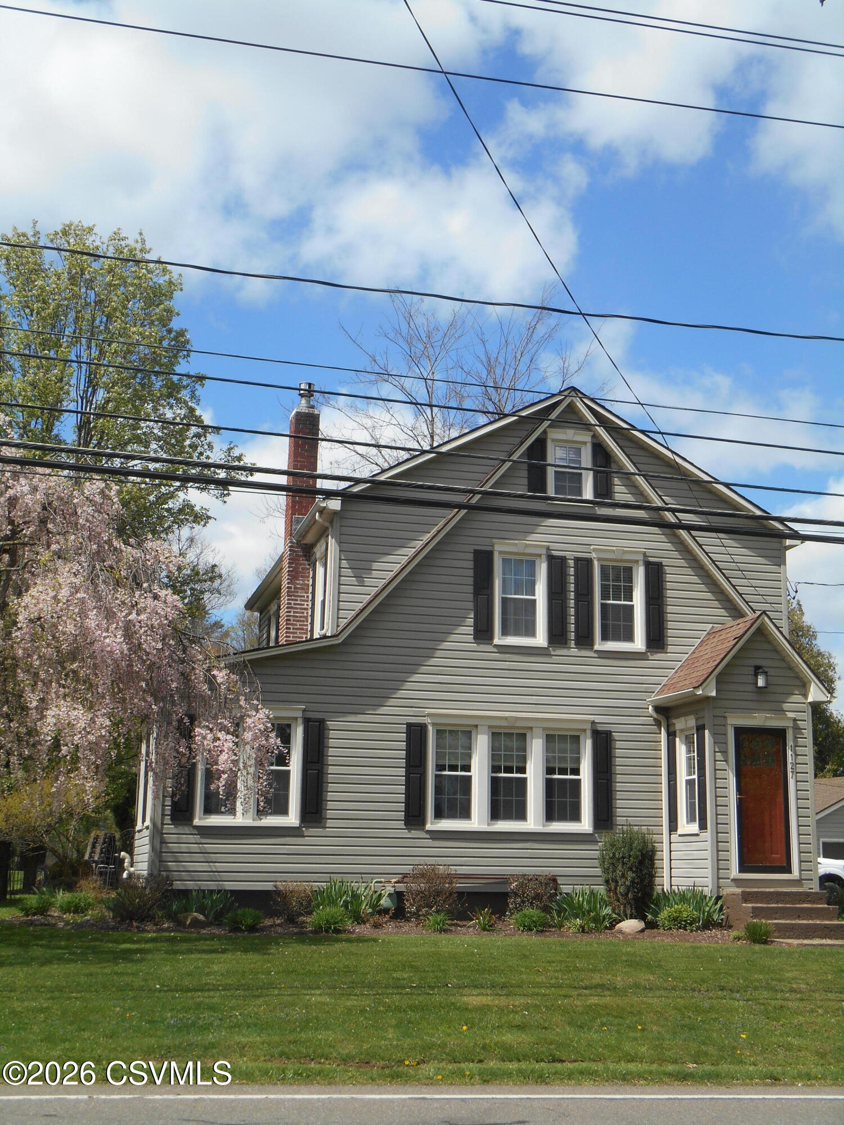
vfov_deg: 41.2
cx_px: 422
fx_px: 1495
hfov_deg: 31.5
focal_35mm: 46
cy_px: 562
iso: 80
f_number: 4
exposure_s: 1/800
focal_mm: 8.3
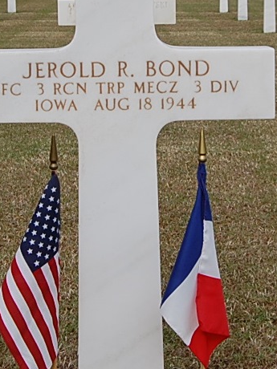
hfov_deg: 29.1
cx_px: 114
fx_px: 533
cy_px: 150
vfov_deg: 38.1
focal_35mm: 50
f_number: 8
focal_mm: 20
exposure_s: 1/250
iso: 200
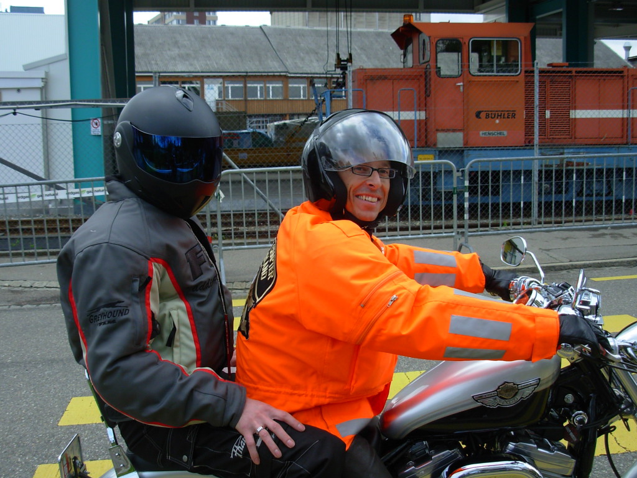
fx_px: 828
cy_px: 239
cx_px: 318
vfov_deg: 32.2
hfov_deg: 42.1
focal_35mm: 45
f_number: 3.1
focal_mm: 7.5
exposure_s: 1/418
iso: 50
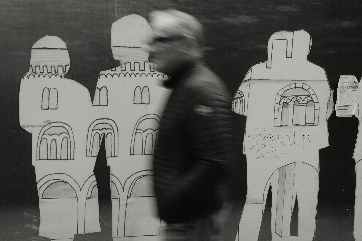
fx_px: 271
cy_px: 120
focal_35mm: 27
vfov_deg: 47.9
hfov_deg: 67.4
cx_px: 181
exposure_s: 1/15
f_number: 18
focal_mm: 18
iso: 200
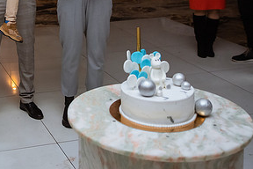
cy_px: -10
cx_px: 9
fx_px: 485
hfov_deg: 27.8
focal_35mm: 69
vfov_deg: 19.1
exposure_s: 1/160
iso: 2000
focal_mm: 32
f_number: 2.8
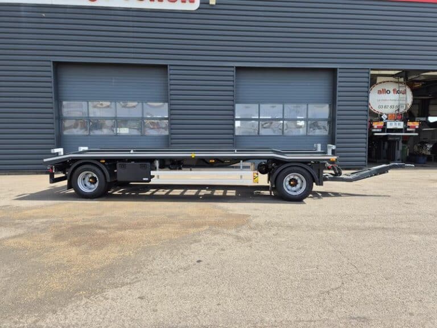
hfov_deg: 73.9
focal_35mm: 23
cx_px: 218
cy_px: 164
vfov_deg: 58.9
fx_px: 290
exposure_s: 1/750
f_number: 1.8
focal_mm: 5.4
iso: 25
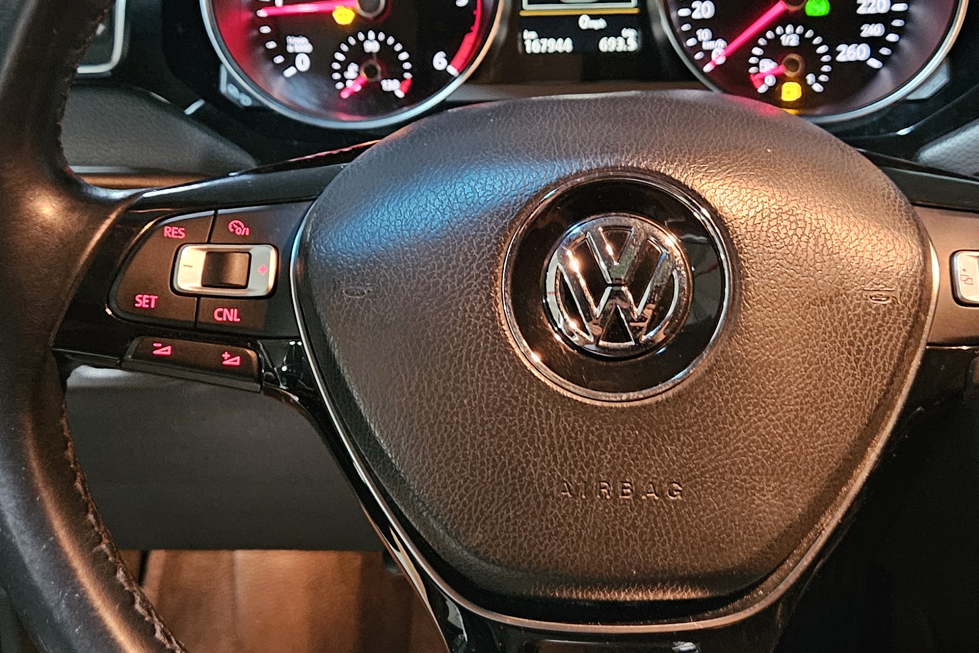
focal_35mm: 52
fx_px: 1414
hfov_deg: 38.2
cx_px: 504
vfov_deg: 26.0
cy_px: 269
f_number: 1.8
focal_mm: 5.4
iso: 1000
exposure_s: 1/24
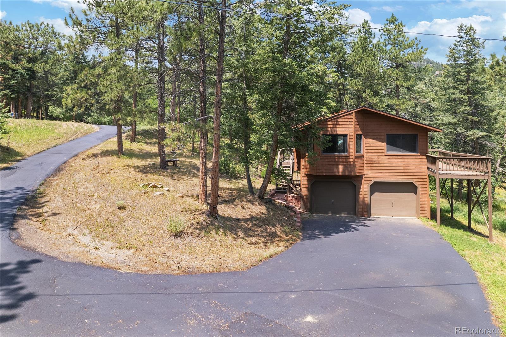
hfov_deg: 78.6
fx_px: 309
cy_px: 168
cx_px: 253
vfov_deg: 57.2
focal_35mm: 22
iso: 120
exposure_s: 1/30
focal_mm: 8.38
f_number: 2.8
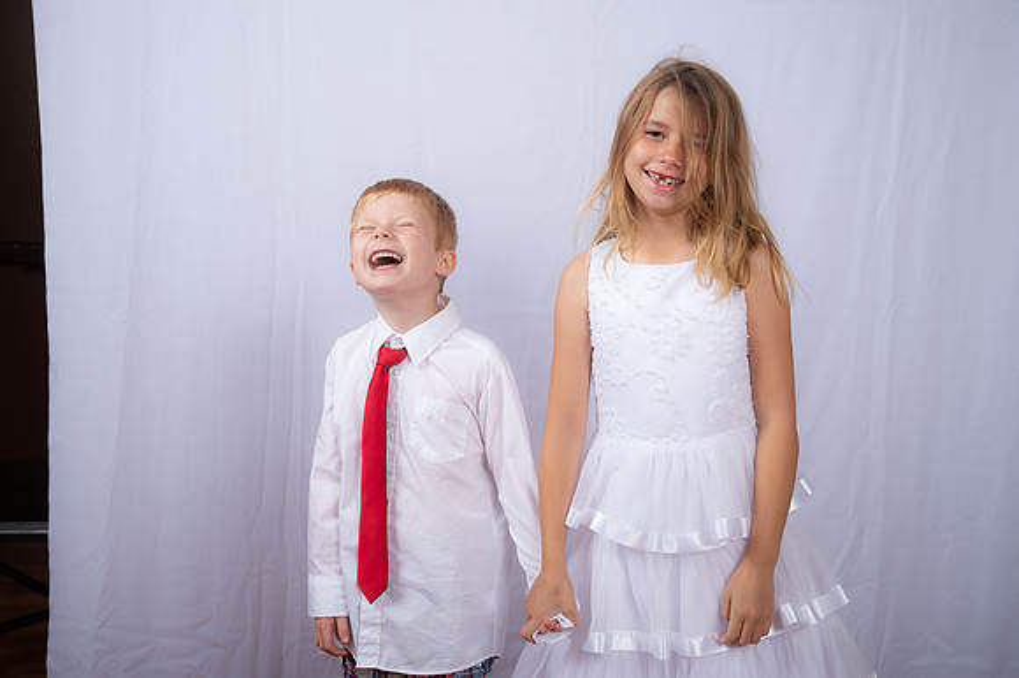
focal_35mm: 50
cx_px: 510
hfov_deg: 39.6
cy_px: 339
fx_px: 1414
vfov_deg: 27.0
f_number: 7.1
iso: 250
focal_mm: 50
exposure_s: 1/160
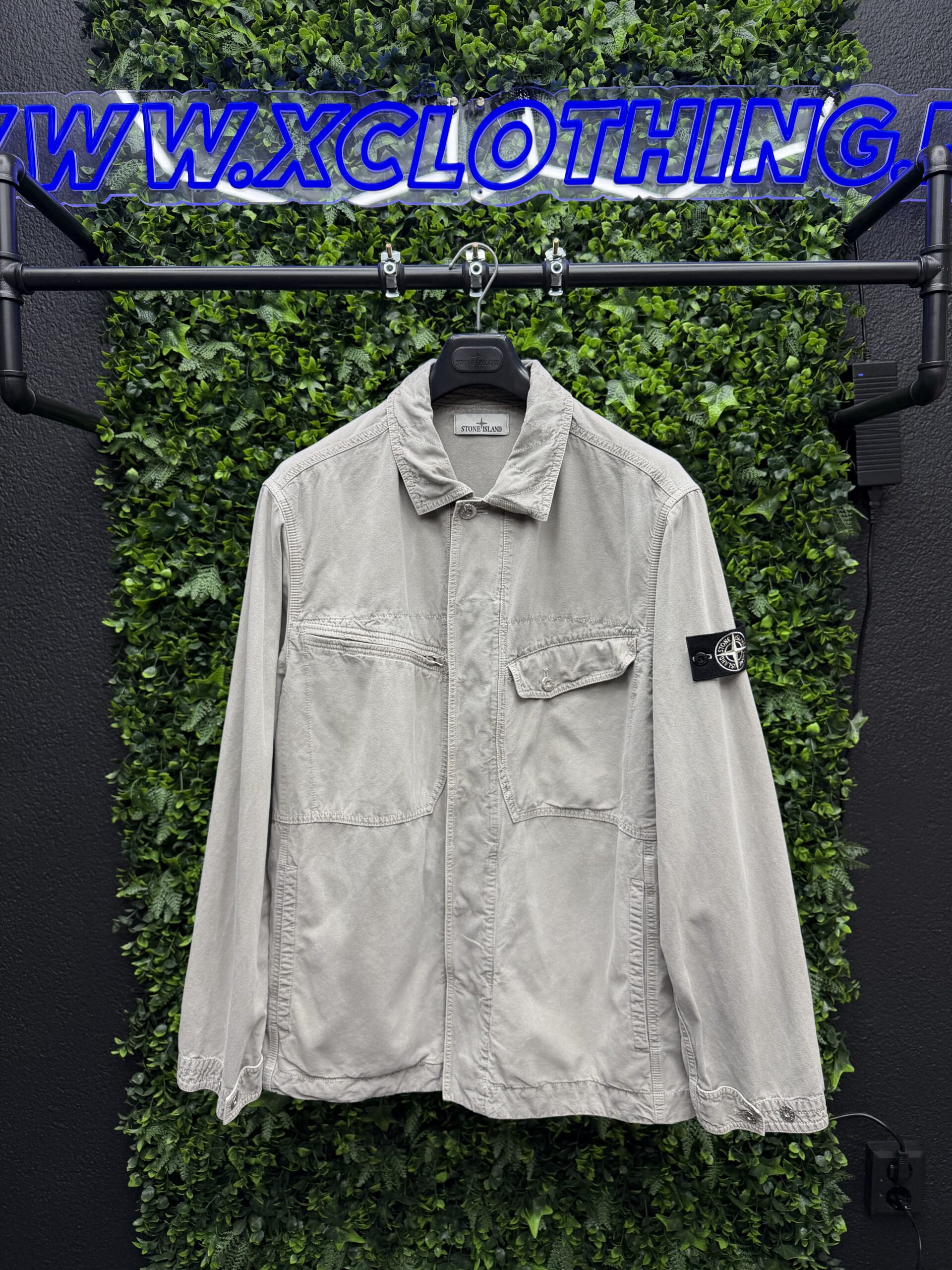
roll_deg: -1.3
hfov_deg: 56.8
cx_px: 476
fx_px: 880
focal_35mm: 24
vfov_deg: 71.6
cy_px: 635
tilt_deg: -4.8
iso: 100
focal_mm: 6.76
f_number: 1.78
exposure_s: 1/84
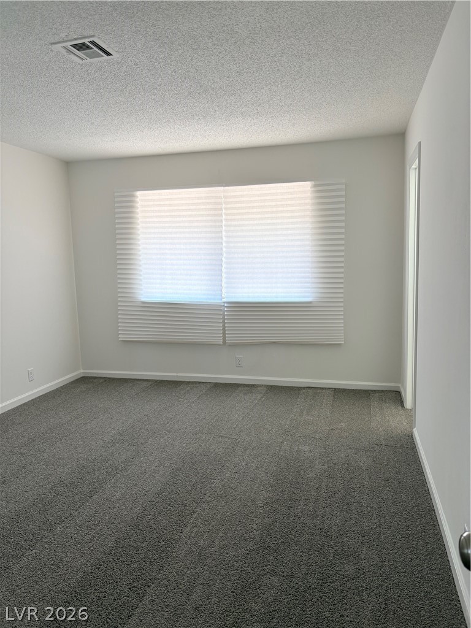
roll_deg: +3.6
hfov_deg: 53.1
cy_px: 314
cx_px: 236
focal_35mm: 26
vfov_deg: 67.3
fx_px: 472
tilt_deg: -4.8
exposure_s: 1/121
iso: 100
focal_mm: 5.96
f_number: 1.6
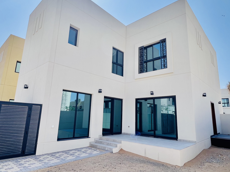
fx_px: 140
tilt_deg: +12.9
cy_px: 84
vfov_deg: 63.4
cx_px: 120
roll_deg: -1.5
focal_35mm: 21
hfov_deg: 78.9
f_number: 1.8
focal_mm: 1.57
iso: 32
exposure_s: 1/641
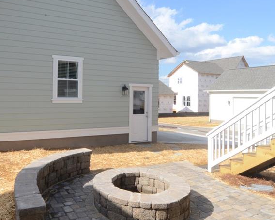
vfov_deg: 51.4
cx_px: 97
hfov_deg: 61.3
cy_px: 88
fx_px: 227
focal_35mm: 28
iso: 400
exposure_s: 1/60
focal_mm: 11
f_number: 22
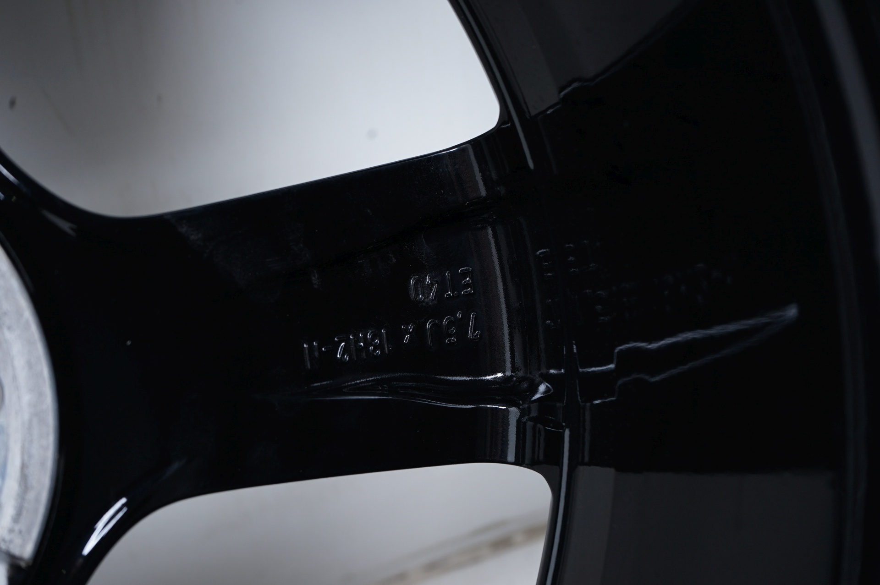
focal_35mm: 53
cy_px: 292
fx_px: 1295
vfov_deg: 25.5
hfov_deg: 37.5
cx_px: 440
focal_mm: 53
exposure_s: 1/125
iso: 250
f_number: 7.1
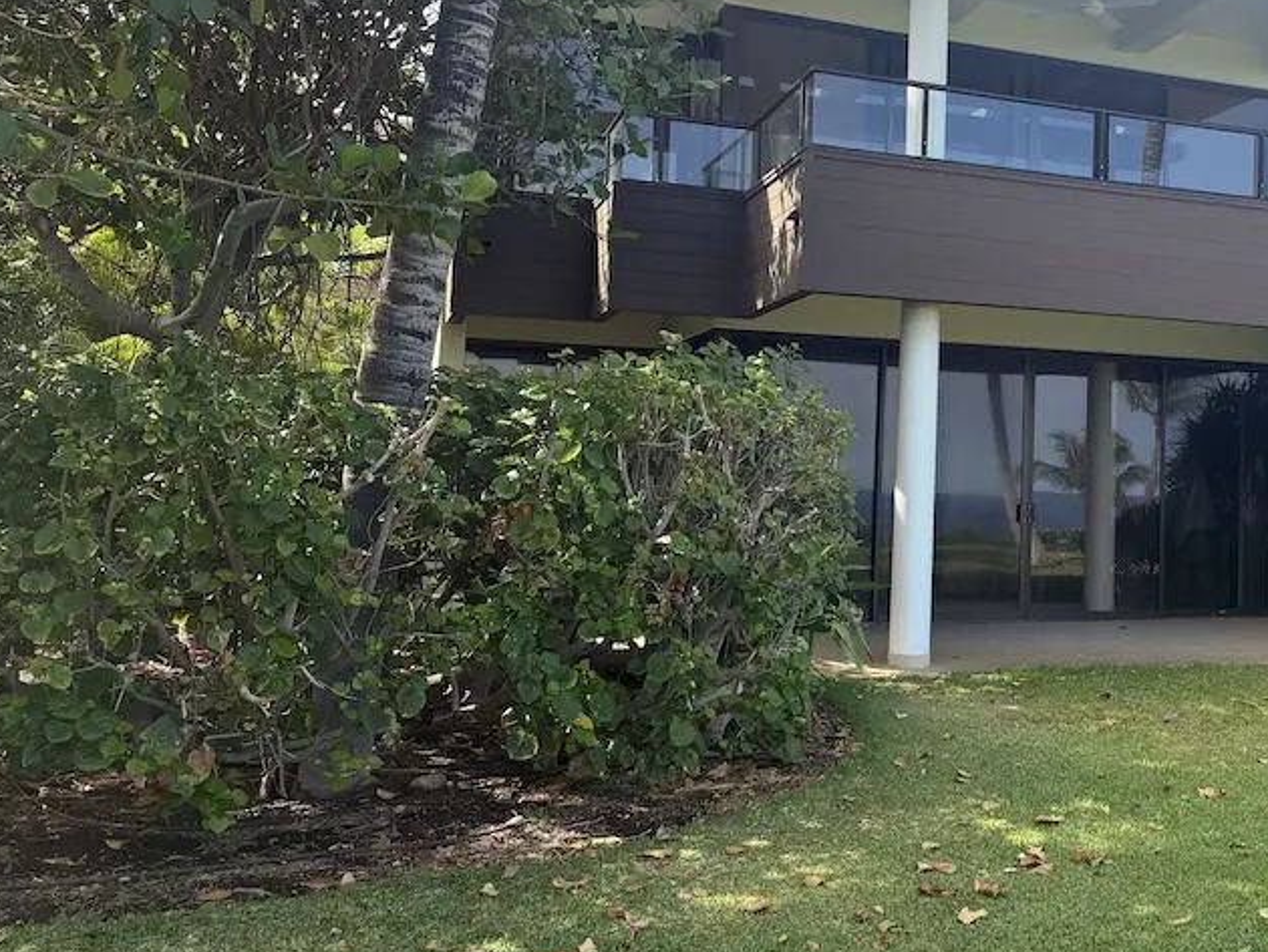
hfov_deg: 45.4
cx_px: 1016
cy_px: 332
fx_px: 1429
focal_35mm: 39
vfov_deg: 36.5
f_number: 1.78
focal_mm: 6.76
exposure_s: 1/1585
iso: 100
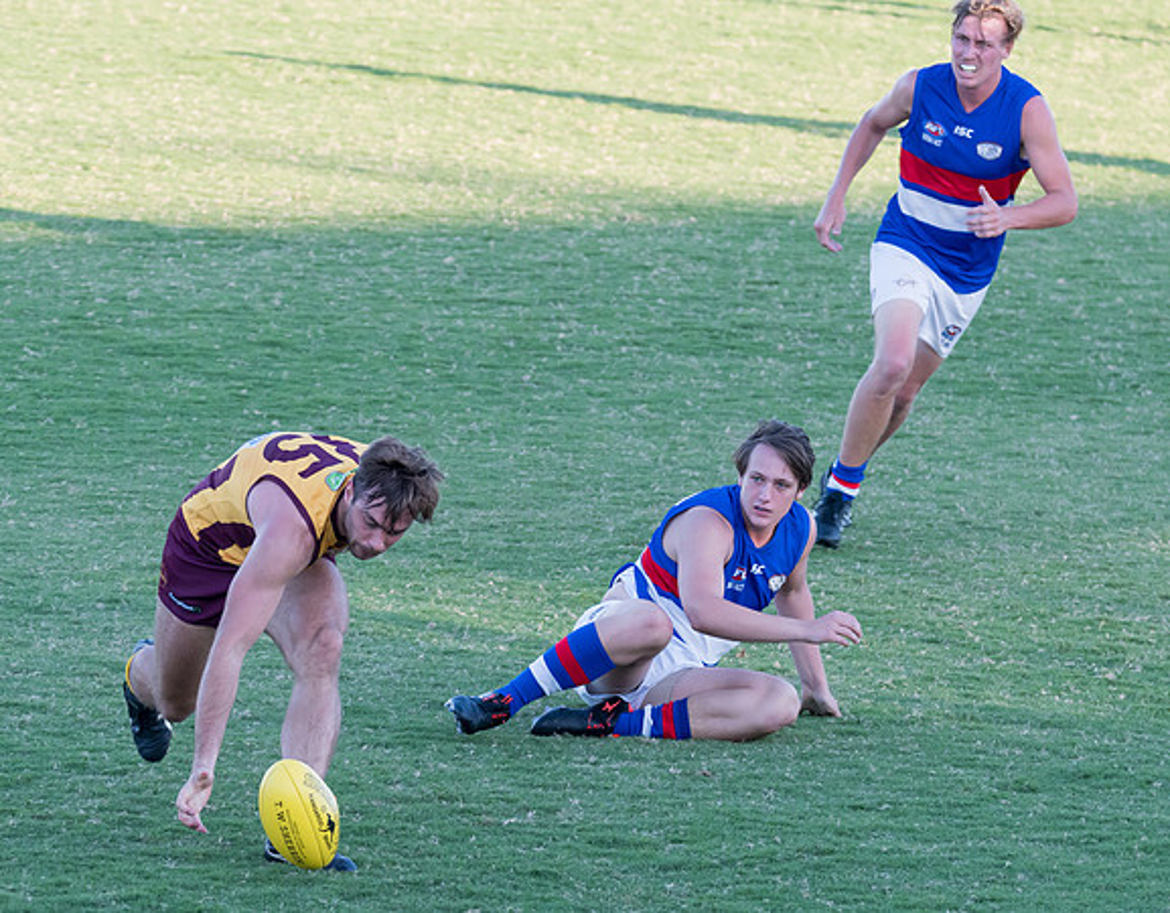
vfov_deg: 3.5
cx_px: 743
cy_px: 495
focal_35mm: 433
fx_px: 14849
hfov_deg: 4.5
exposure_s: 1/320
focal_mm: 240
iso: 800
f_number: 7.1
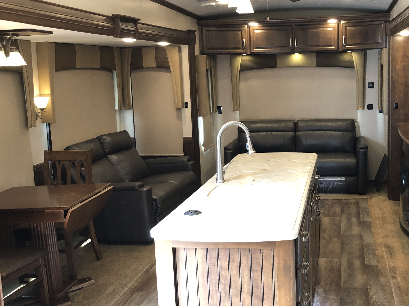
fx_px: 508
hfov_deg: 43.1
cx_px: 278
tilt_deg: -10.8
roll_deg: +2.4
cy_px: 144
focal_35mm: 43
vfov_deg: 33.6
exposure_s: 1/15
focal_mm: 3.99
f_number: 1.8
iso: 80
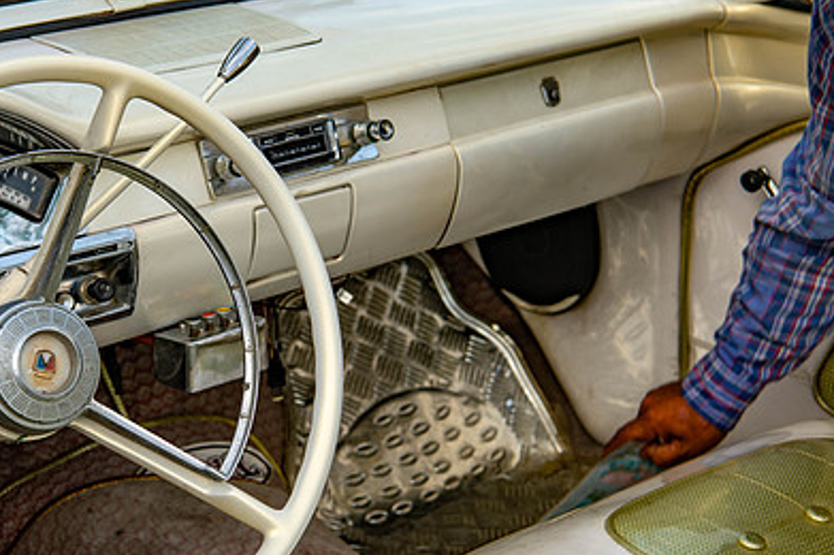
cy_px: 267
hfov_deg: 24.5
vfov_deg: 16.4
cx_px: 360
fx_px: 1921
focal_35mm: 83
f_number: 6.3
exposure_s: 1/160
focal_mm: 56
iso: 100
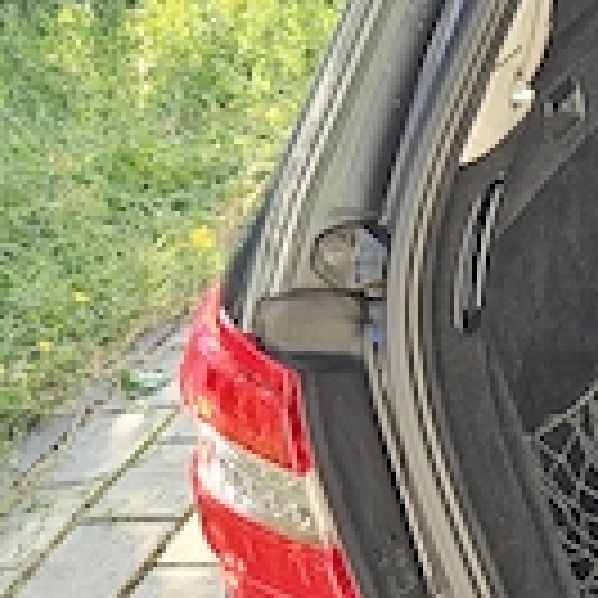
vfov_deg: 18.9
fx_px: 1798
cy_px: 328
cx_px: 1192
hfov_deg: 15.3
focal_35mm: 92
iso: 80
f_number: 1.8
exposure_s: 1/190
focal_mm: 5.4
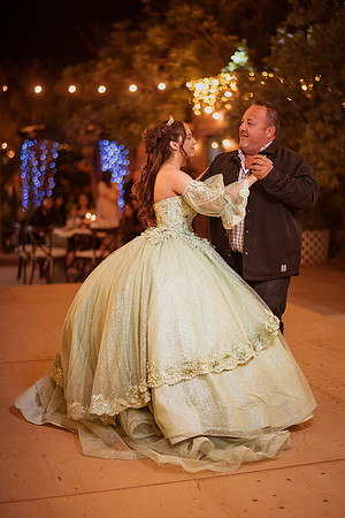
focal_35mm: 58
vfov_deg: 34.5
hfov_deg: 23.4
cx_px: 172
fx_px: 834
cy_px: 259
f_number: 1.4
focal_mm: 58
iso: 3200
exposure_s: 1/400
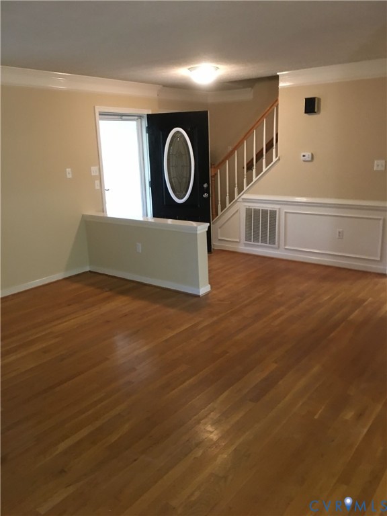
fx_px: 432
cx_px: 194
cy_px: 258
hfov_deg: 48.2
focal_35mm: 29
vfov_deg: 61.7
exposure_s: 1/4
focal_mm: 4.15
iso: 50
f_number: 2.2
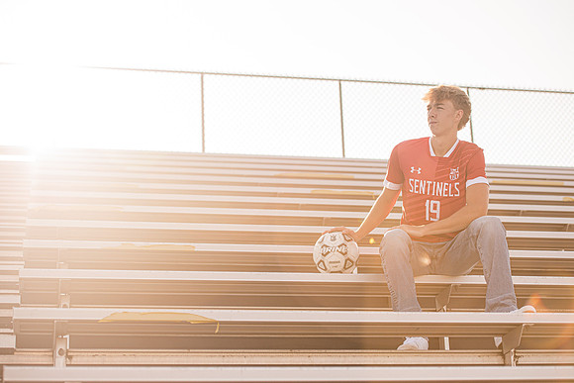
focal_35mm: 73
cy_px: 192
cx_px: 293
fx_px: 1157
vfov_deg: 18.8
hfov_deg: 27.9
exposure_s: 1/1250
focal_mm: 70
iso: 200
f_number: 3.5
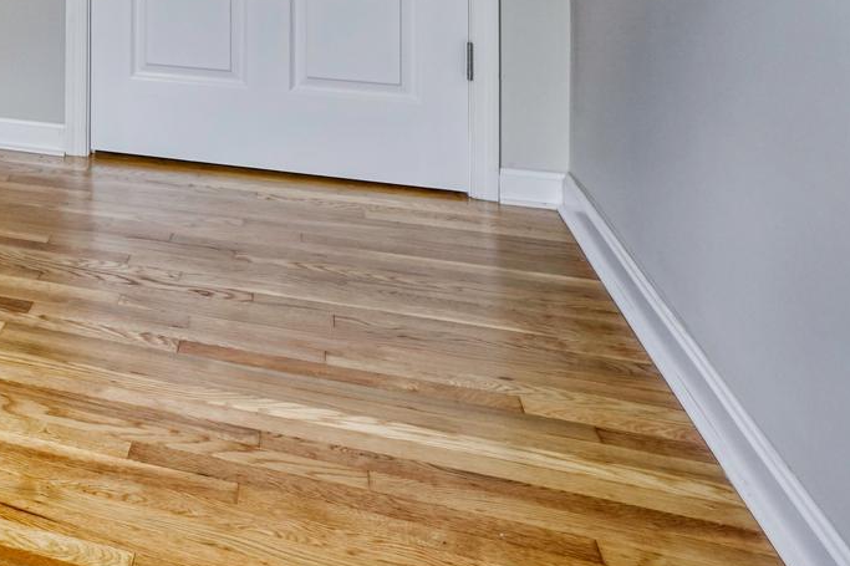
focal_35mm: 48
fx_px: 1133
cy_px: -223
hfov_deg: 30.8
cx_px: -290
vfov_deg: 23.7
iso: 640
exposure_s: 1/30
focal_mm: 16
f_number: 7.1
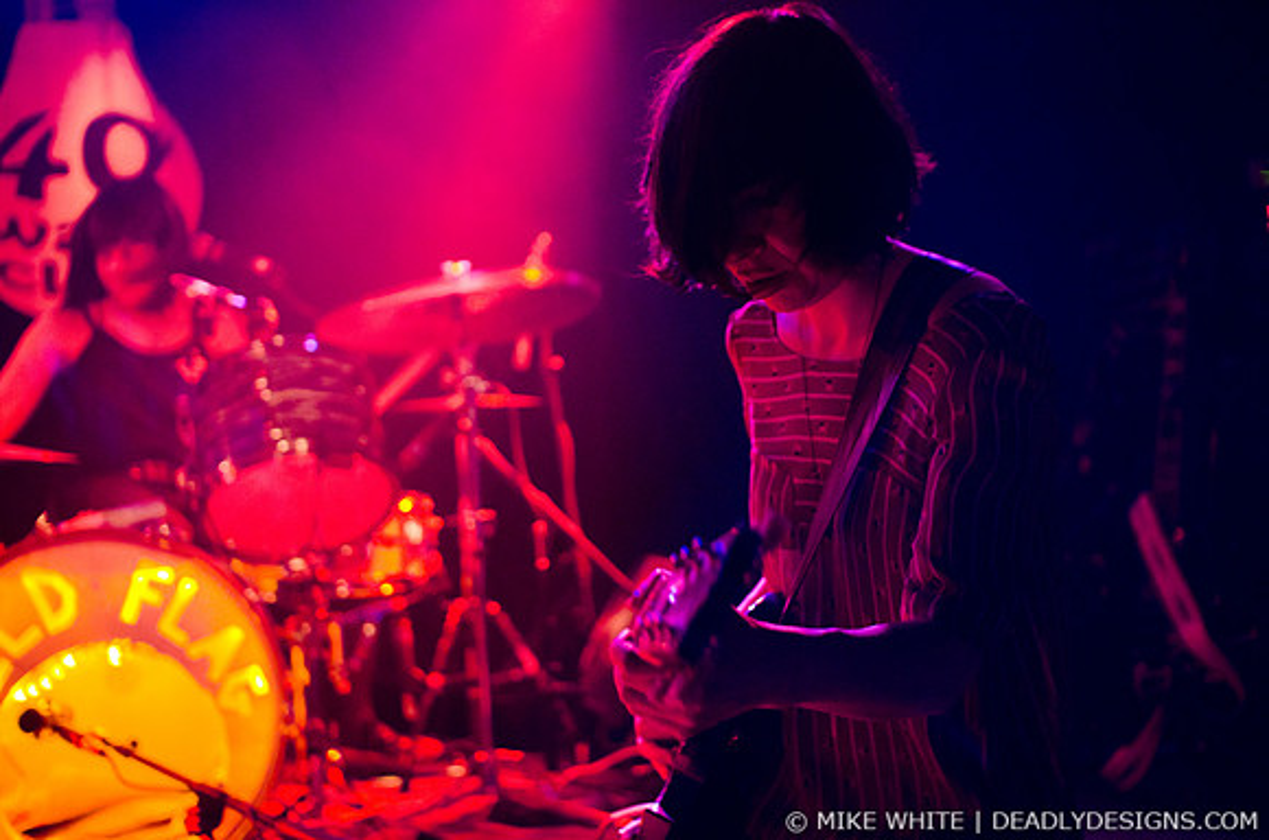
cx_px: 634
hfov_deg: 43.7
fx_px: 1583
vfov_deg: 29.7
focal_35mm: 45
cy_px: 420
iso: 1600
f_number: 2.5
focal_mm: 30
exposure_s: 1/40
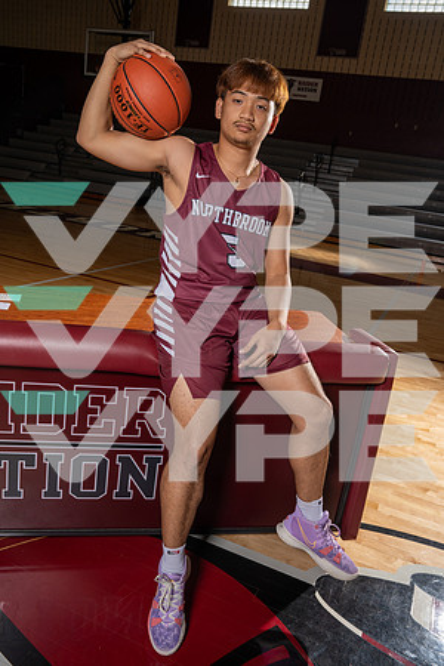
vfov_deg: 61.9
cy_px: 333
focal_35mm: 30
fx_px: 555
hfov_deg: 43.6
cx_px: 222
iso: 500
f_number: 8
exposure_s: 1/250
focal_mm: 30
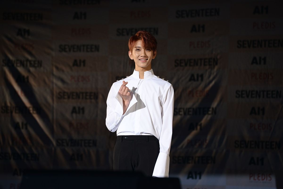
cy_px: 94
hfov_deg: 10.3
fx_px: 1573
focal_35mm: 200
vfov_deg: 6.9
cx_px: 142
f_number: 4
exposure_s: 1/320
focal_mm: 200
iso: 1250
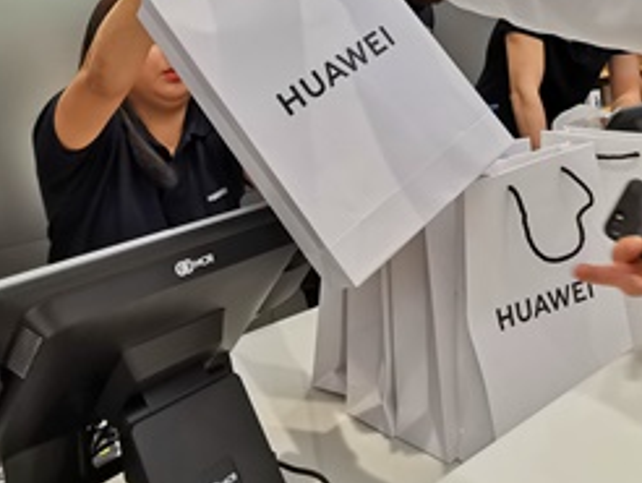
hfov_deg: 47.5
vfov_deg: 33.8
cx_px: 394
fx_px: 724
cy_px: 5
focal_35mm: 39
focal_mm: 2.35
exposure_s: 1/100
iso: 80
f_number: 2.2
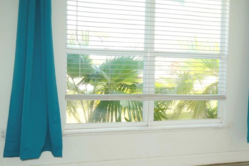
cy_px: 90
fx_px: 415
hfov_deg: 32.8
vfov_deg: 22.6
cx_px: 186
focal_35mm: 60
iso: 100
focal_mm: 30
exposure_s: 1/60
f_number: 4.5
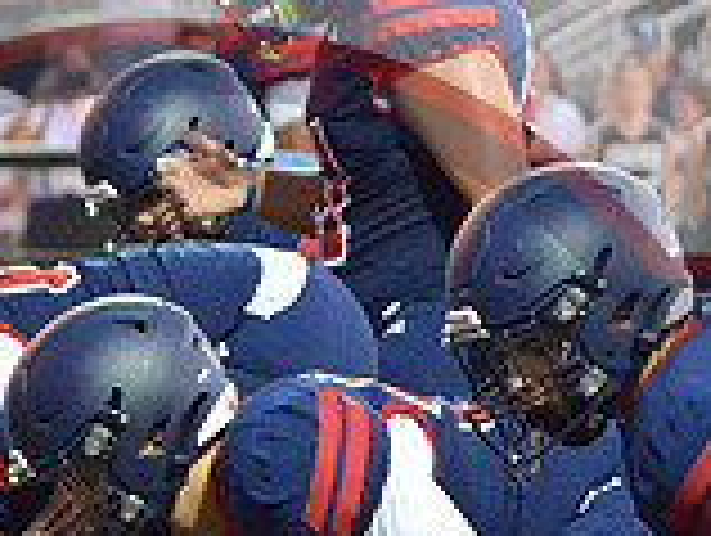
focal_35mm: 660
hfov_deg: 3.0
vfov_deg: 2.3
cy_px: 504
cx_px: 148
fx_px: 13572
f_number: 4.8
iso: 6400
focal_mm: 125
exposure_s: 1/500
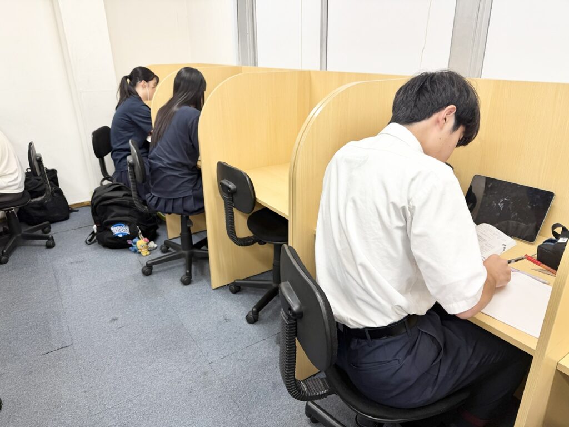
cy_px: 214
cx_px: 284
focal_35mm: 24
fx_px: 394
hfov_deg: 71.6
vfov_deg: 56.8
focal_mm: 6.76
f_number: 1.78
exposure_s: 1/100
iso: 100
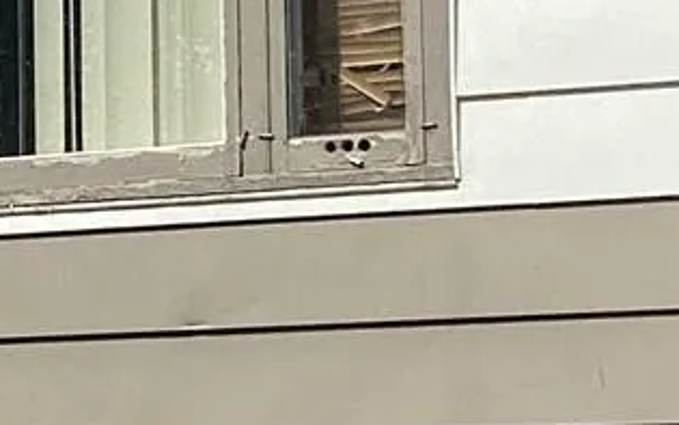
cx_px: 297
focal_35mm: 167
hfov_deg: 12.5
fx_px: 3091
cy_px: 358
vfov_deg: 7.8
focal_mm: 3.3
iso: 25
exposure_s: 1/2146
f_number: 2.4
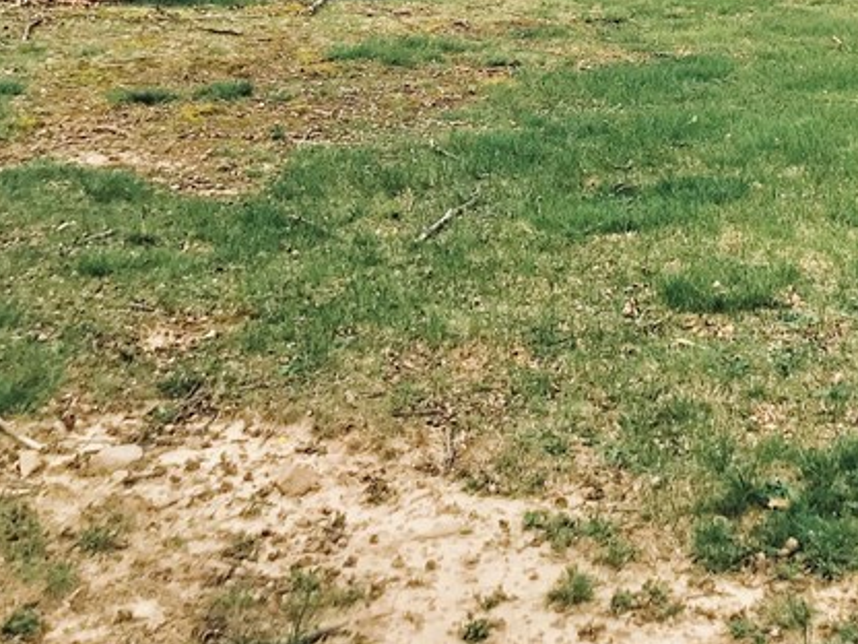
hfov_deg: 27.0
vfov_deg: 20.1
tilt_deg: -2.5
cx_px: 806
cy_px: -114
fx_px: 1710
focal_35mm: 69
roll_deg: +0.4
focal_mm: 3.99
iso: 20
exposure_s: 1/520
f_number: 1.8
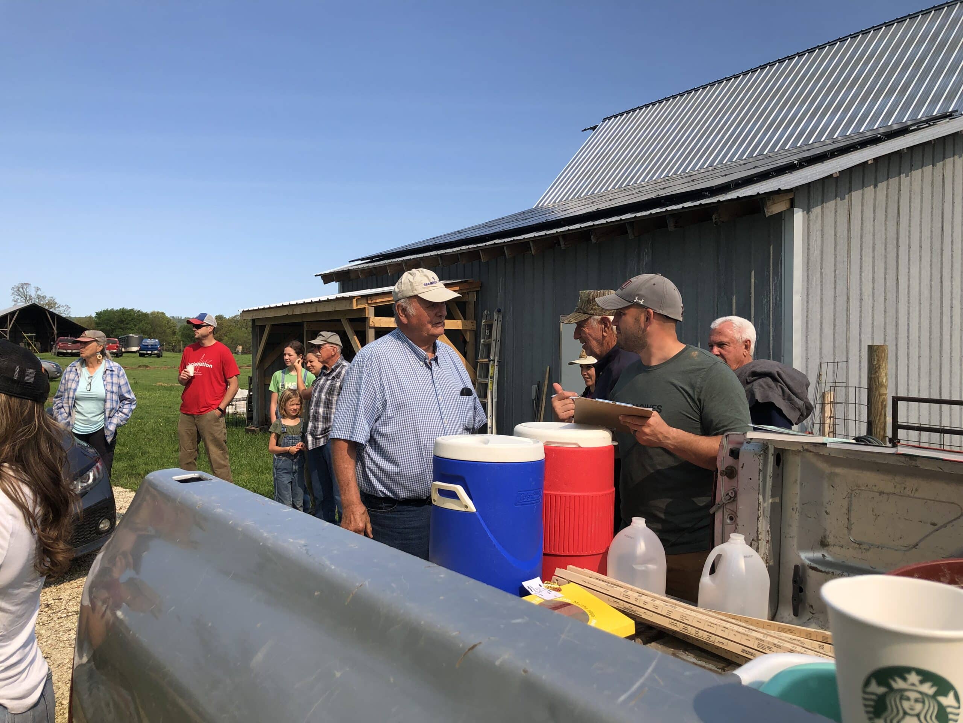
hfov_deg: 63.4
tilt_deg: -2.0
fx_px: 779
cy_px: 362
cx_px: 482
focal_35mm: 28
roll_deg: +0.4
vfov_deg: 49.7
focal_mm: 3.99
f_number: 1.8
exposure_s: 1/2114
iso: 20
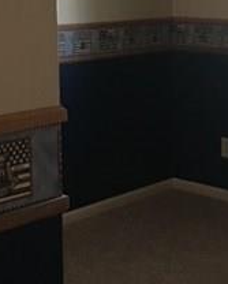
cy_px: 66
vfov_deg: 21.7
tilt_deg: -5.1
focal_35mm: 87
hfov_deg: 17.7
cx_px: 112
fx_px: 732
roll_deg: +0.7
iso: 160
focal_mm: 4.15
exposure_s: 1/4
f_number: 2.2
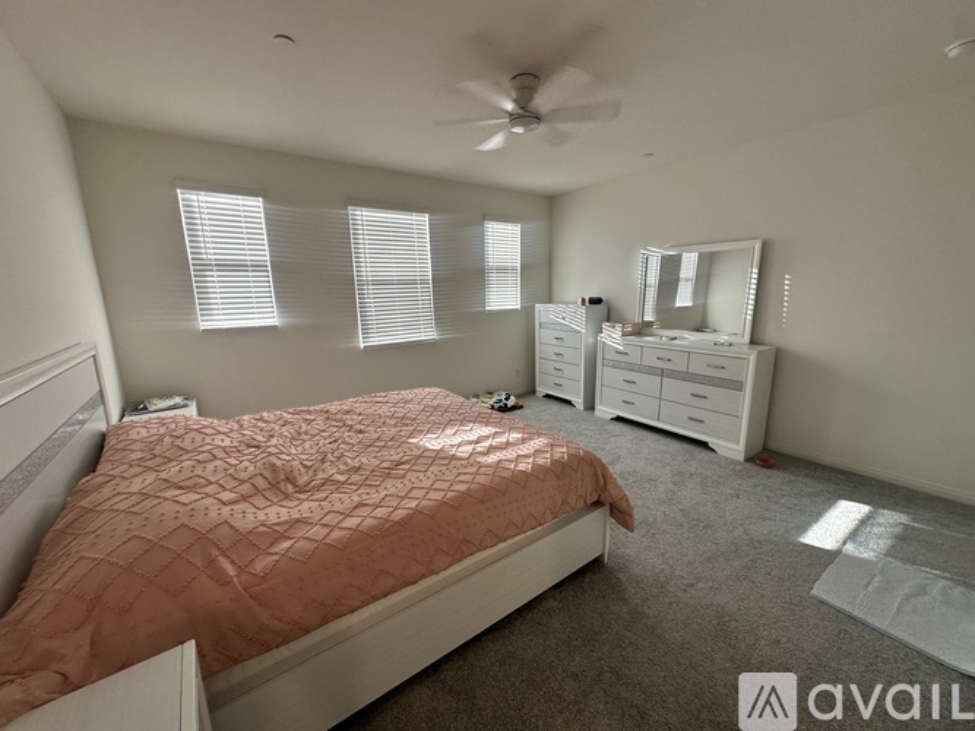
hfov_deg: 102.1
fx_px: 394
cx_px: 488
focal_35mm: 14
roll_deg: +0.9
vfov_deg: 85.7
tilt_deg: -9.8
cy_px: 366
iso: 80
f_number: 2.2
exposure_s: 1/120
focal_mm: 2.22
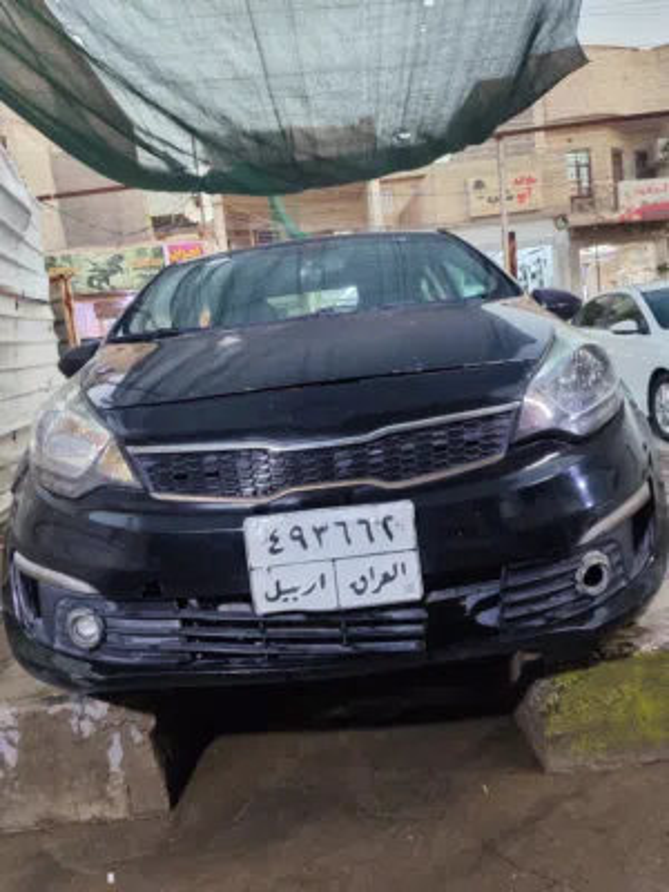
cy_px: 446
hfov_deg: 46.8
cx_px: 334
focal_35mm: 30
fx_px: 773
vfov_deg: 60.0
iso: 250
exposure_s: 1/33.3
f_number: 1.79
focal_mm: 4.71
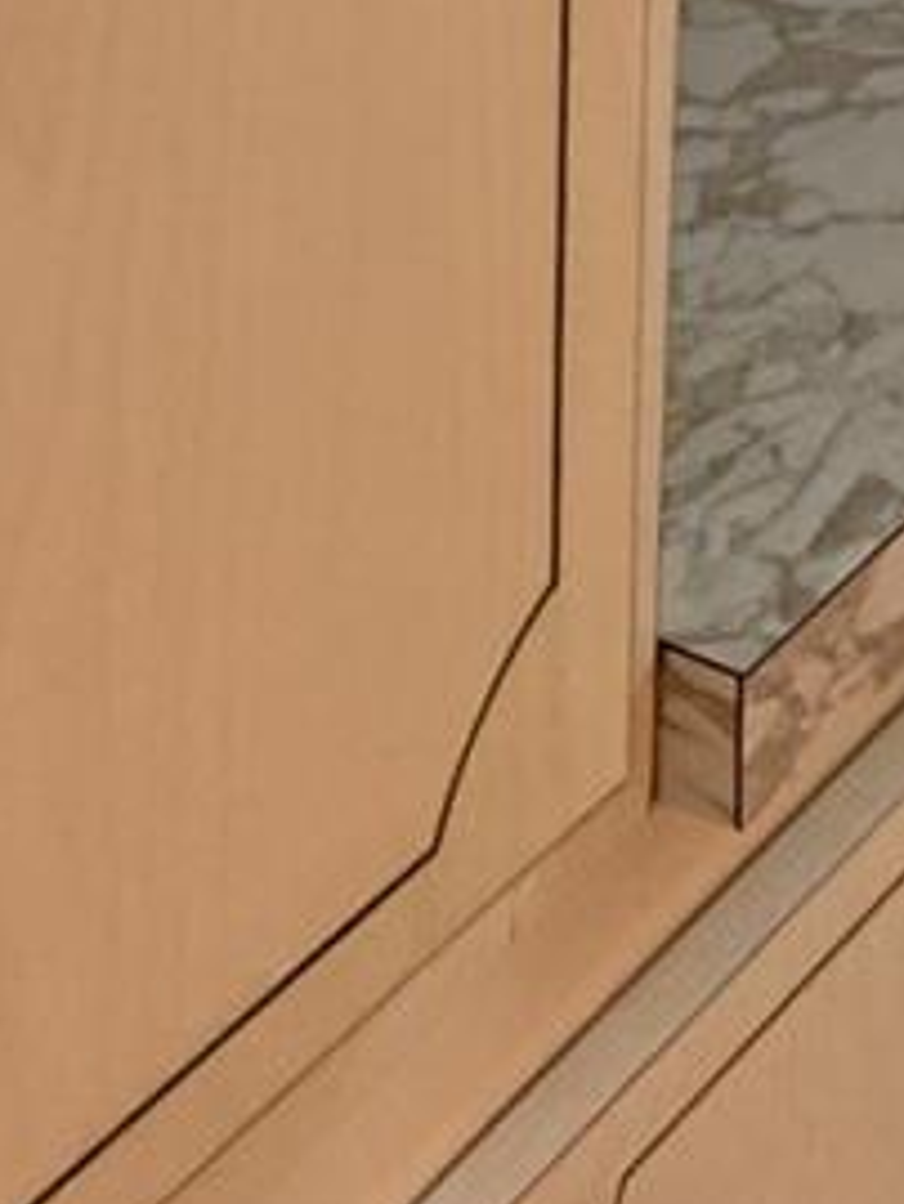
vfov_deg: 15.1
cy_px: -846
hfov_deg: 12.5
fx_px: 4036
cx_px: 1025
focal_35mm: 116
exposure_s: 1/60
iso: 320
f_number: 1.8
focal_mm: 4.25
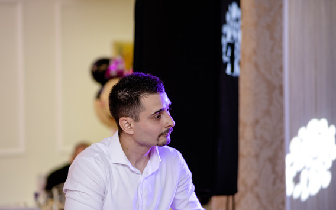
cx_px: 151
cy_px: 116
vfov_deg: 8.9
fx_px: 1346
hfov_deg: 14.2
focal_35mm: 147
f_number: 1.8
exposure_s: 1/200
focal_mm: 85
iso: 800
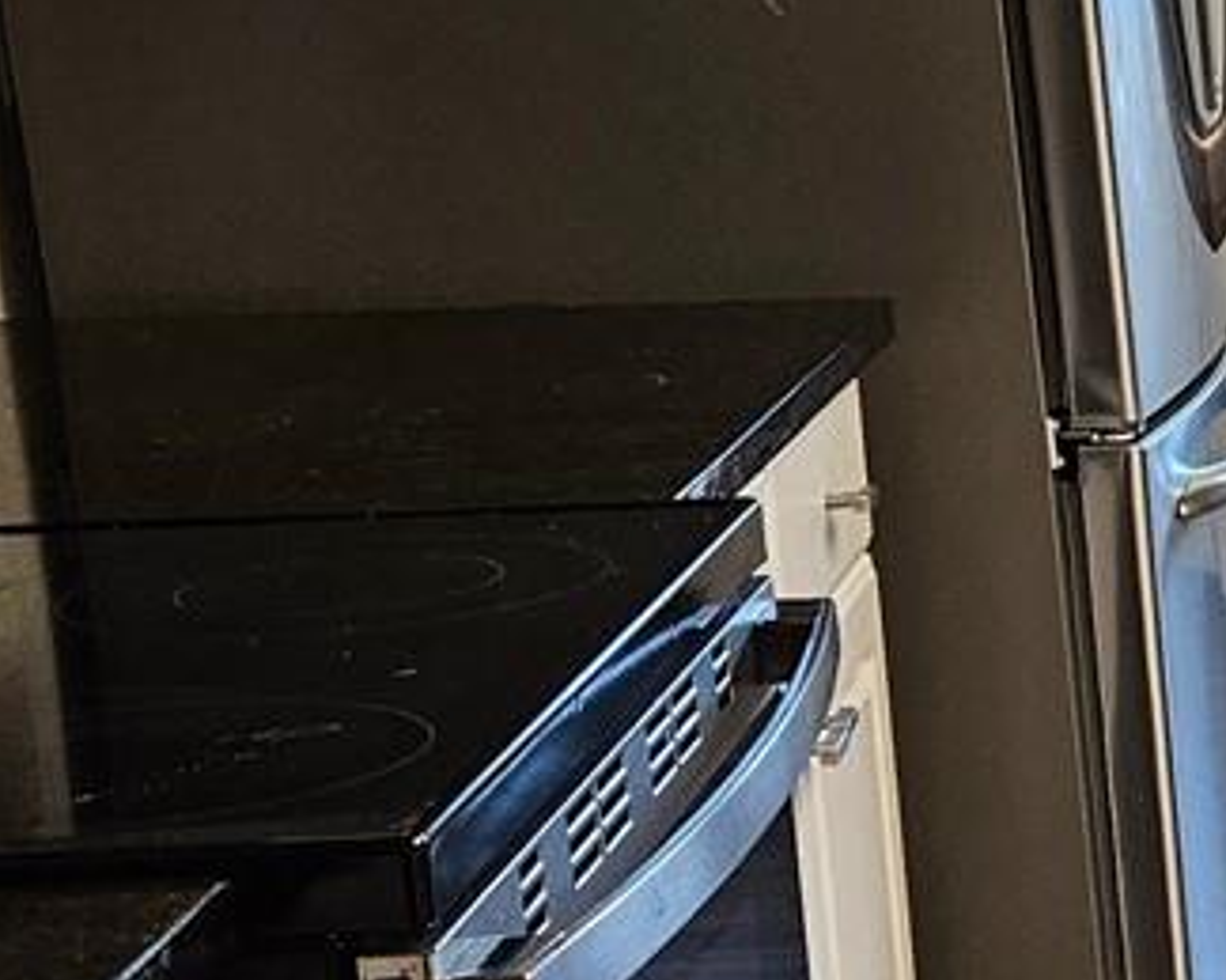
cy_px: 681
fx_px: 4026
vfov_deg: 13.8
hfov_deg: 14.6
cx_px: 2384
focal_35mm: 111
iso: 200
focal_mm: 5.4
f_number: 1.8
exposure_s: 1/120
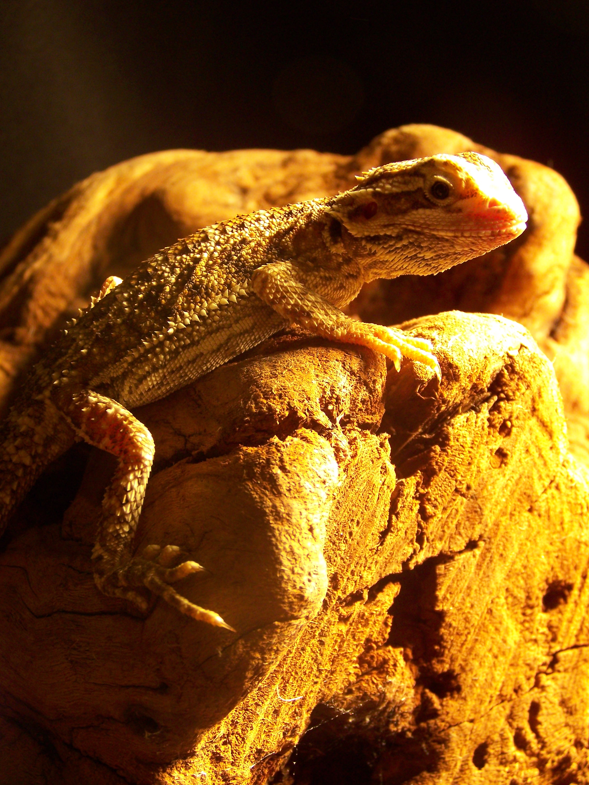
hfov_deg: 21.9
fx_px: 1520
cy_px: 391
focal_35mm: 67
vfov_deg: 29.0
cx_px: 285
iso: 160
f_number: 3.2
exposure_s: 1/30
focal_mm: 10.7
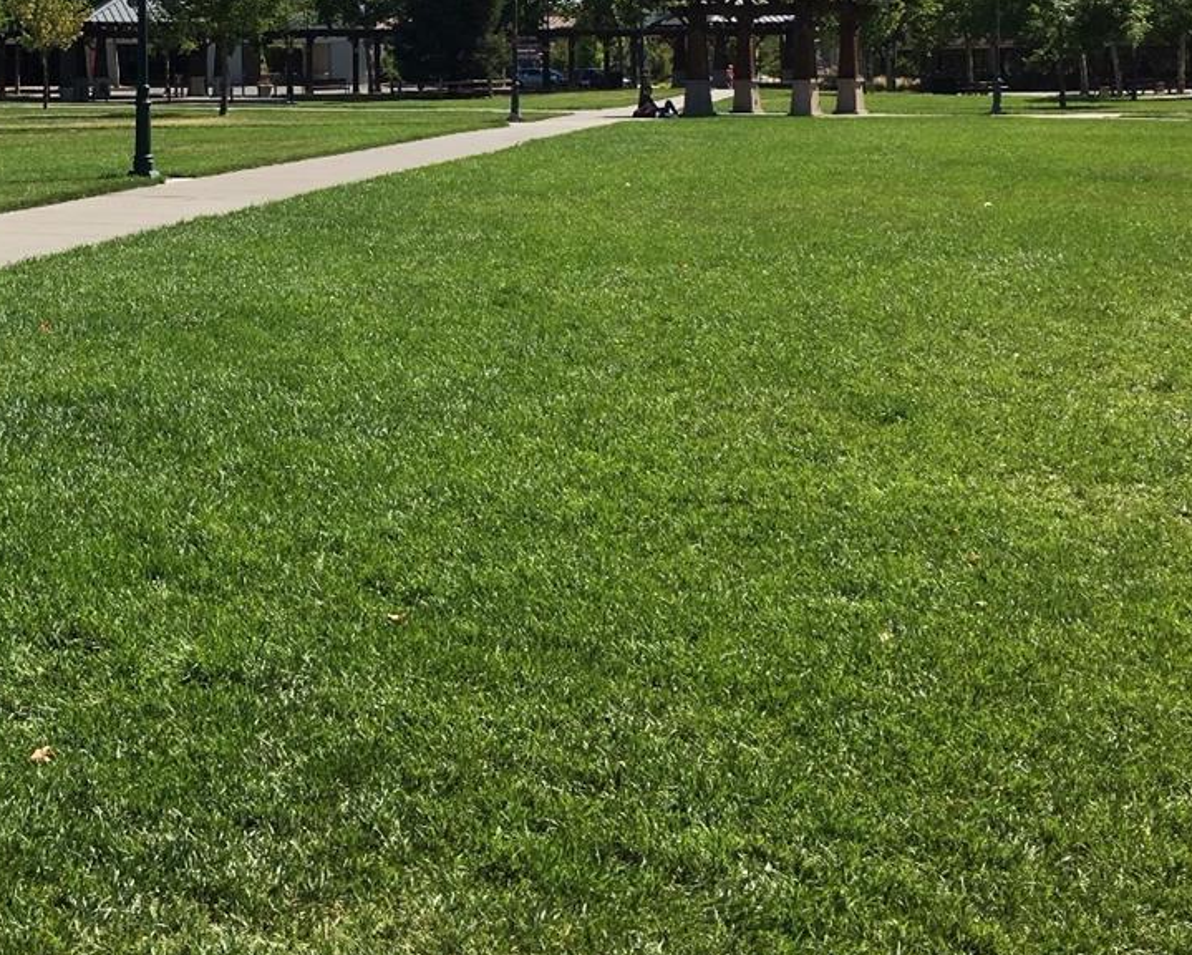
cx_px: 267
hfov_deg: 31.3
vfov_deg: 25.0
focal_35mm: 59
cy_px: 78
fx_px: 2083
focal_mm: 4.15
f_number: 2.2
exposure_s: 1/1399
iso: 25
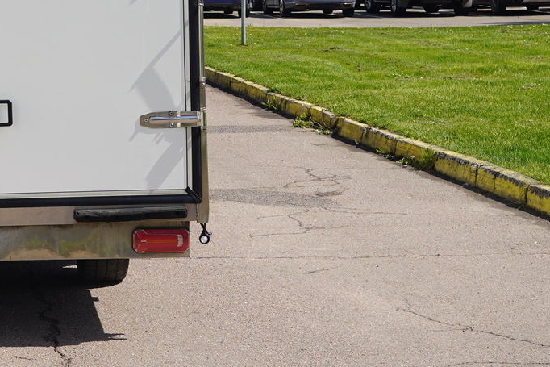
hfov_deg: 16.2
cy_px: -10
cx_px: -89
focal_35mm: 122
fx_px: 1864
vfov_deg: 11.1
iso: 100
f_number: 10
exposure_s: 1/160
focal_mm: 35
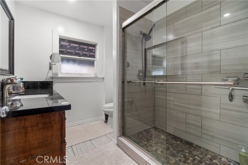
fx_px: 103
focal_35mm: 15
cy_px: 82
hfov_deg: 100.4
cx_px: 124
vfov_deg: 77.3
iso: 320
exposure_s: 1/5
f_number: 6.3
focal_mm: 10
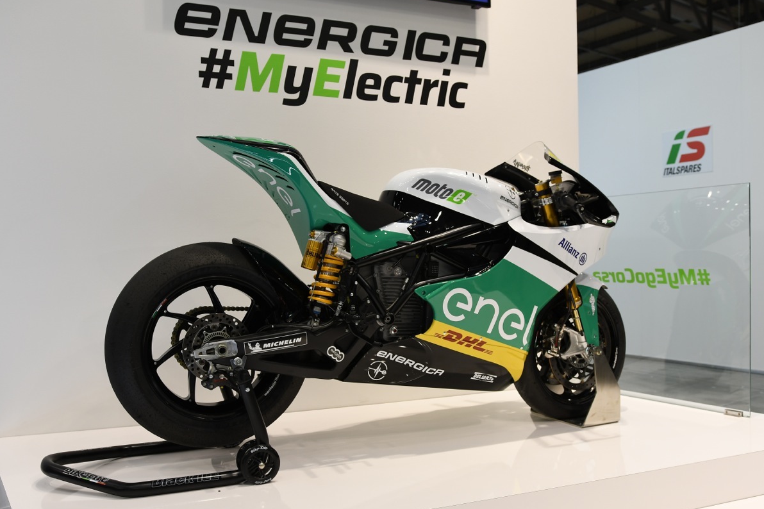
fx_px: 615
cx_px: 369
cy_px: 267
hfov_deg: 63.7
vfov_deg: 44.9
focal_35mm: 29
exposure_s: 1/100
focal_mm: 18
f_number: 3.2
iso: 250
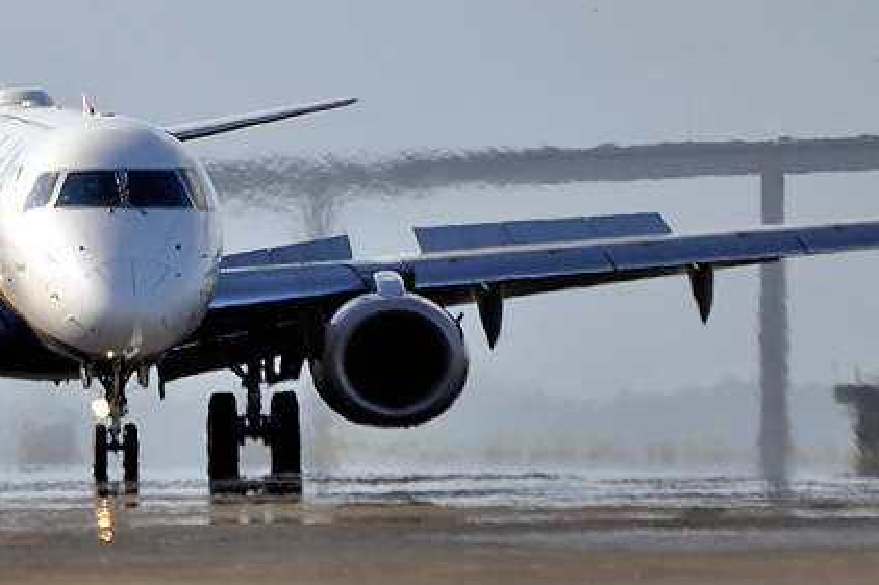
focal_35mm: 1093
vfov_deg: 1.3
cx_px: 15
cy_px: 157
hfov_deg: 1.9
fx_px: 26676
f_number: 5.6
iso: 320
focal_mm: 300
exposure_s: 1/2000
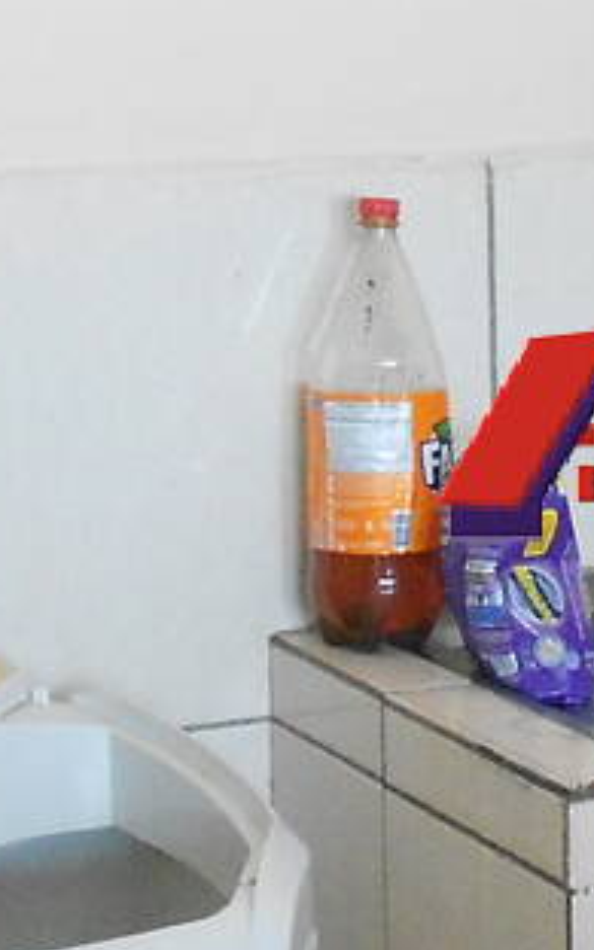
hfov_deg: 9.9
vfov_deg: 16.4
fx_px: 3289
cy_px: 435
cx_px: 981
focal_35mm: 127
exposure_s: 1/30
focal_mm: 4.6
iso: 400
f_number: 3.2
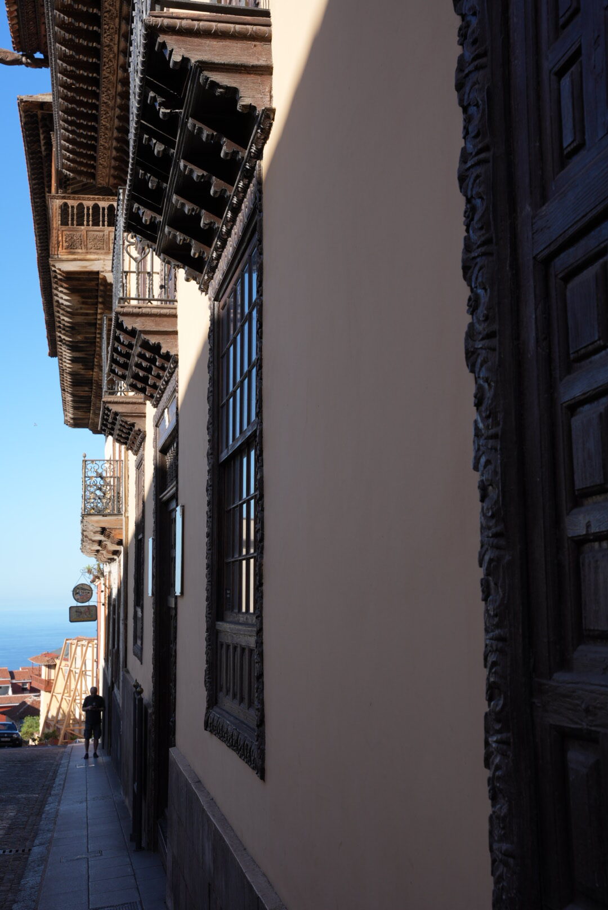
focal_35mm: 42
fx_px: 1065
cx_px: 304
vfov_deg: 46.3
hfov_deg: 31.9
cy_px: 455
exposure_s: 1/500
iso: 320
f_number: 8
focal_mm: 42.1
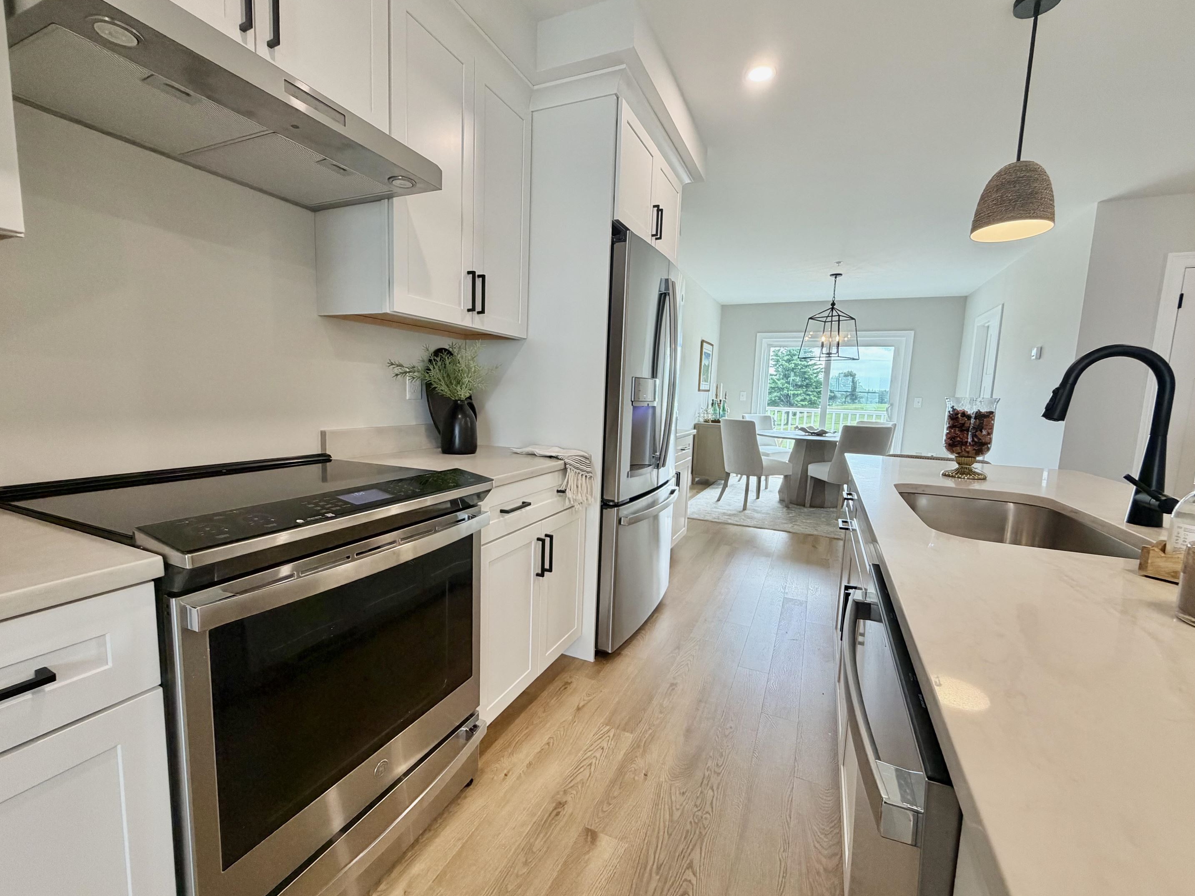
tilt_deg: -7.1
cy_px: 455
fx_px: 518
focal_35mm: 15
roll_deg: -1.7
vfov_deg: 81.7
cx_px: 587
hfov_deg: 98.2
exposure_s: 1/120
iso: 200
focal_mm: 2.22
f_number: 2.2
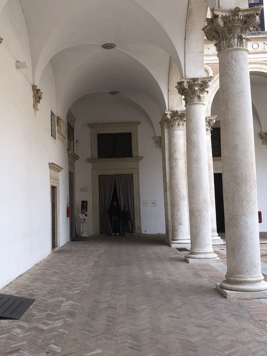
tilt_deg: +5.7
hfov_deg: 36.7
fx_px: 401
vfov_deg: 47.8
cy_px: 170
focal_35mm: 39
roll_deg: +1.7
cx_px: 108
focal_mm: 4
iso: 25
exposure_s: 1/120
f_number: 1.8
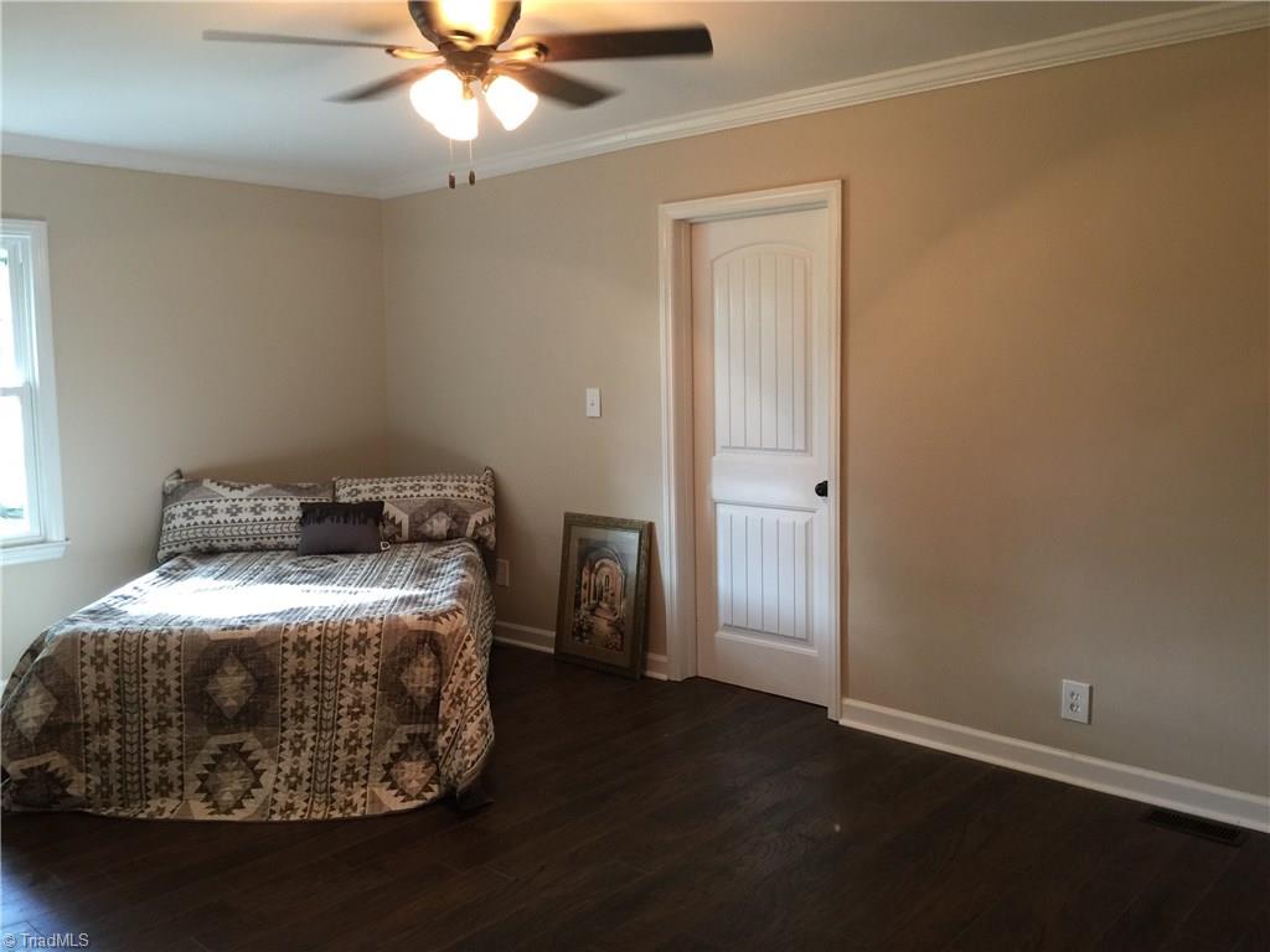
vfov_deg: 48.2
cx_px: 635
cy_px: 476
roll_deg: -0.3
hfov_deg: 61.7
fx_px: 1064
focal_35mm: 29
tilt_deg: -5.1
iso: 64
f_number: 2.2
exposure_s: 1/15
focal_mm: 4.15
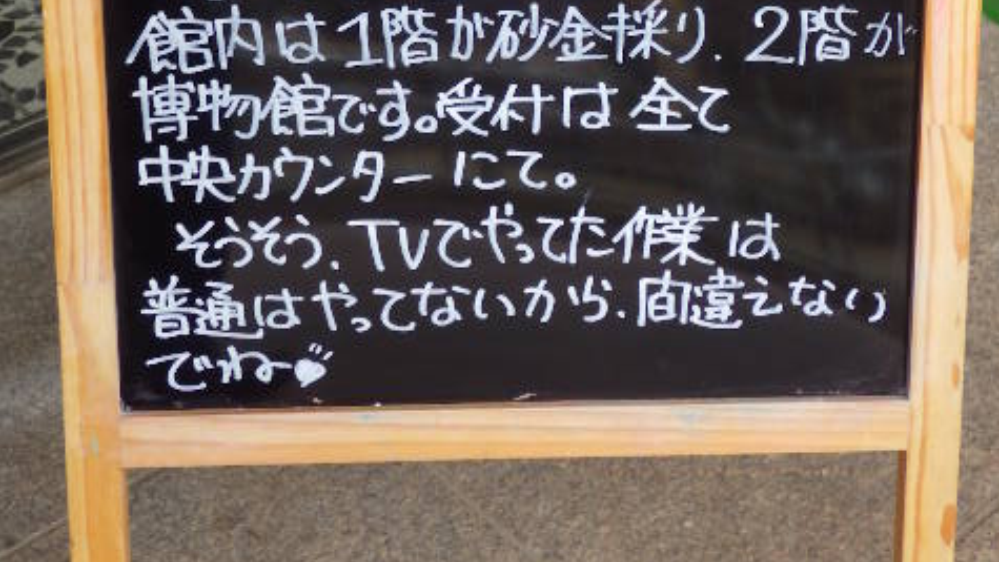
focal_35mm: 69
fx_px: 1827
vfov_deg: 16.9
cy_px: -57
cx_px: 503
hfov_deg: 30.6
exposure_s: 1/80
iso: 125
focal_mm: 8.4
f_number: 4.2
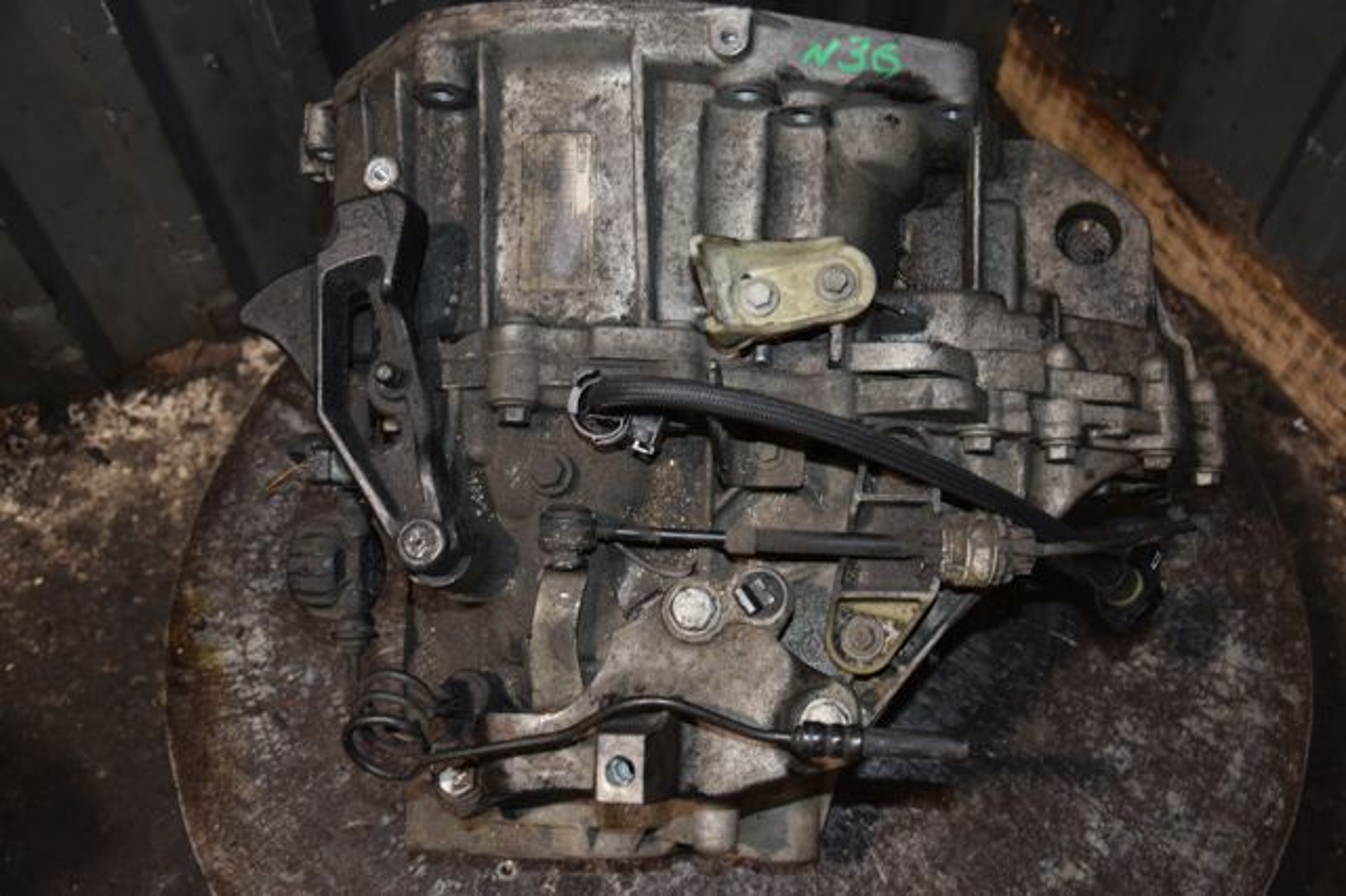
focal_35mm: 38
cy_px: 448
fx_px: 1401
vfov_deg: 35.5
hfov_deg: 51.3
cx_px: 673
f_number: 5
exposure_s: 1/60
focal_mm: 25
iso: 800
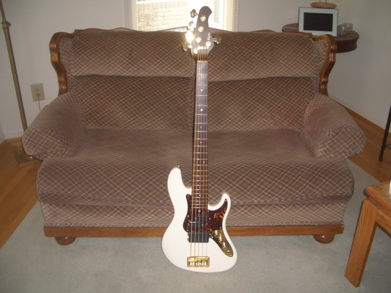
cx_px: 199
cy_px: 145
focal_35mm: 36
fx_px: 407
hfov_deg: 51.4
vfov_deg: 39.7
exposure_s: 1/60
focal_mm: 5.8
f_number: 2.6
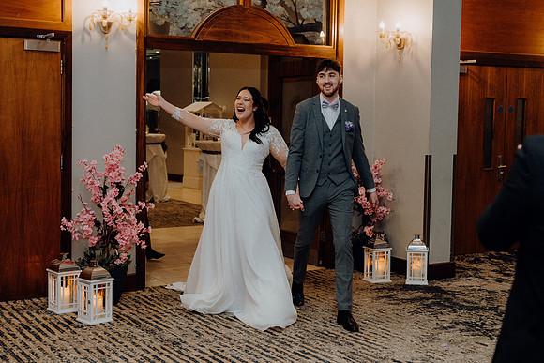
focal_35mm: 54
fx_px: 816
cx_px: 272
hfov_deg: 36.9
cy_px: 182
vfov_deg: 25.1
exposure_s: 1/200
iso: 2500
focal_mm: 54
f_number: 3.5
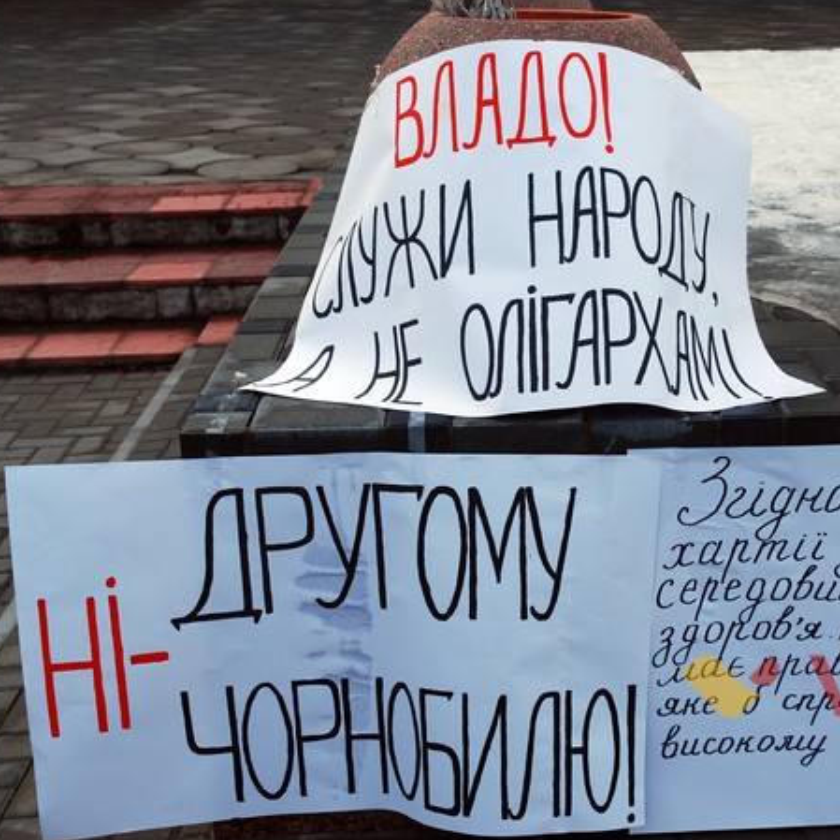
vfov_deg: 29.7
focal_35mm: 58
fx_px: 1583
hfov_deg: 29.5
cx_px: 569
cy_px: 430
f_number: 6.3
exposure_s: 1/160
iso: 100
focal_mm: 29
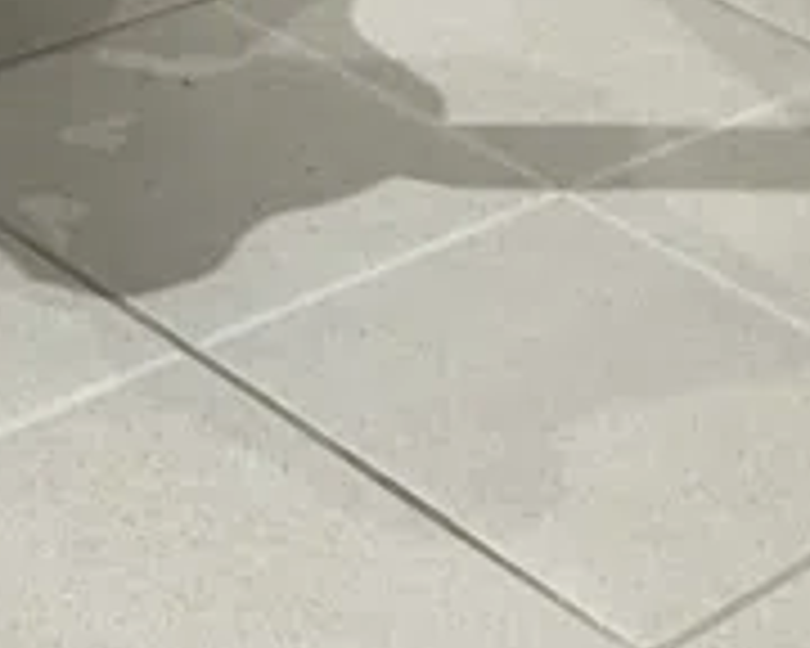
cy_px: -18
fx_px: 2158
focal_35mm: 90
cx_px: 270
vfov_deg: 16.7
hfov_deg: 21.2
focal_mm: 5.7
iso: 125
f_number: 1.5
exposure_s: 1/50
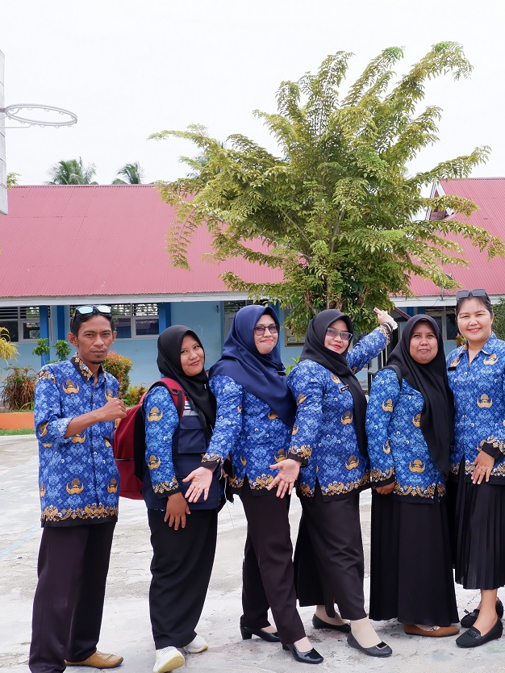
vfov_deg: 42.9
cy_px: 342
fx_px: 855
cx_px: 402
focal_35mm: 44
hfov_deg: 32.0
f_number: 5.6
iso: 400
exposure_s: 1/420
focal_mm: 20.3
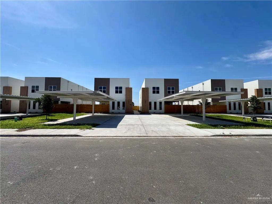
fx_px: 110
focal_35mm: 14
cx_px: 136
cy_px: 102
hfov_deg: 102.1
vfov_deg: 85.7
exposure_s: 1/3546
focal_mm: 2.22
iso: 50
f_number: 2.2
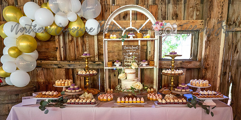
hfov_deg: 72.3
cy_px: 81
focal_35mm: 26
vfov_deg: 39.5
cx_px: 123
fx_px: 165
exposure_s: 1/125
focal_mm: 24
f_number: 2.8
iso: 2800
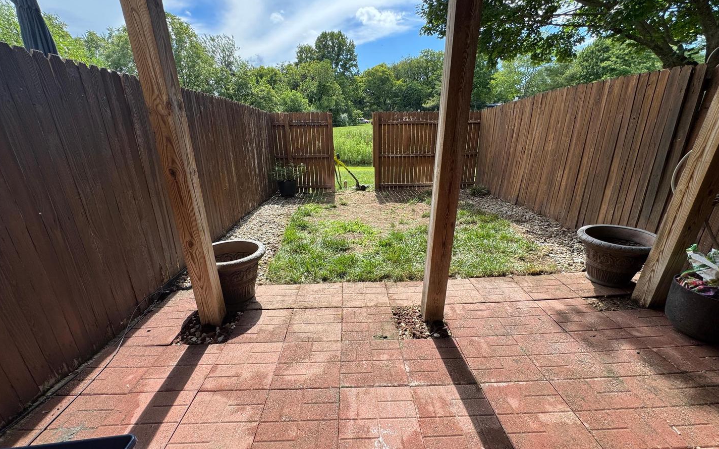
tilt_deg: -23.9
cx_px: 357
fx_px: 294
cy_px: 245
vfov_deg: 74.6
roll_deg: +0.6
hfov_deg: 101.5
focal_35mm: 15
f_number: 2.2
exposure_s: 1/610
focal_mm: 2.22
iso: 40
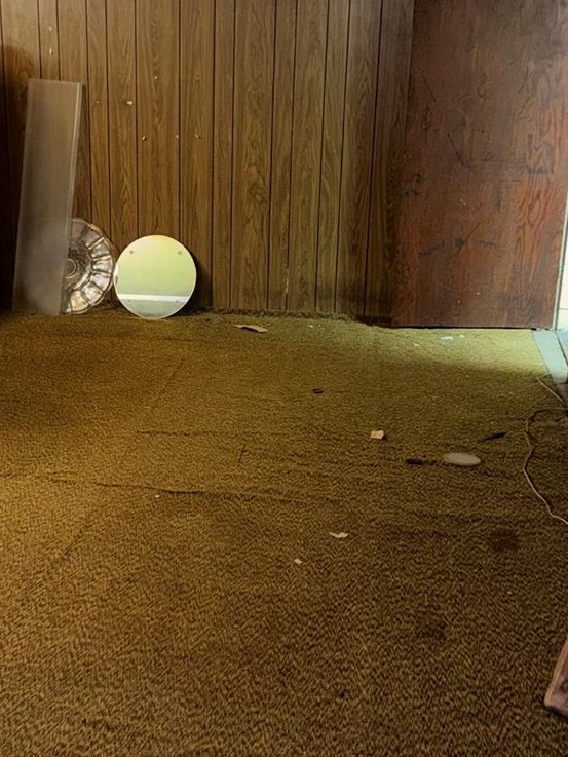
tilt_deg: -17.5
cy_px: 339
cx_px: 191
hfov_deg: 28.9
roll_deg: -0.2
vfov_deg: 38.1
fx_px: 1094
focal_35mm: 50
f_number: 1.78
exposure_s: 1/5
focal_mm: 6.76
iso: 160
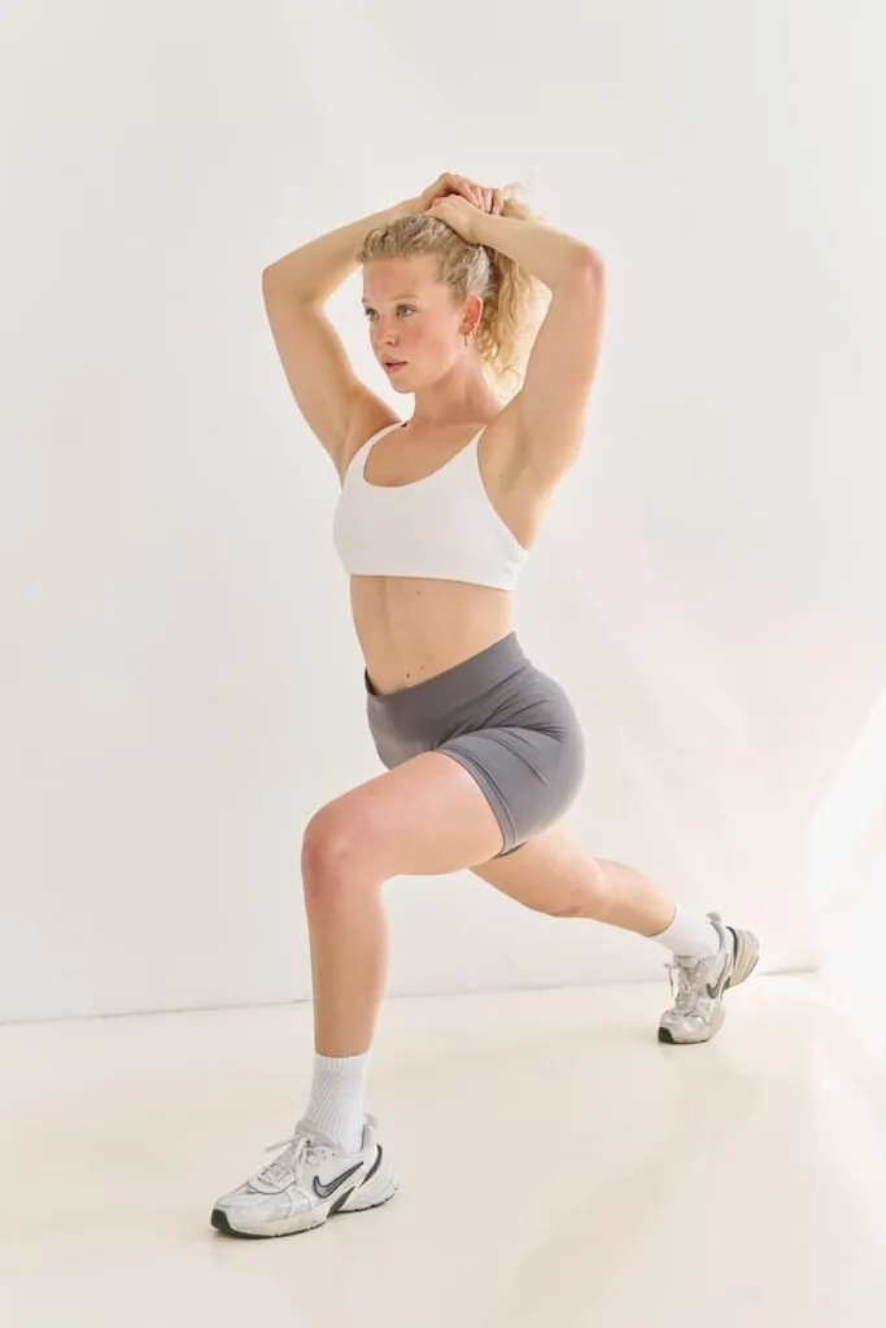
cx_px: 443
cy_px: 664
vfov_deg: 38.9
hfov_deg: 26.5
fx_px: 1882
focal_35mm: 51
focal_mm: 51
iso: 400
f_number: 5.6
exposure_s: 1/125
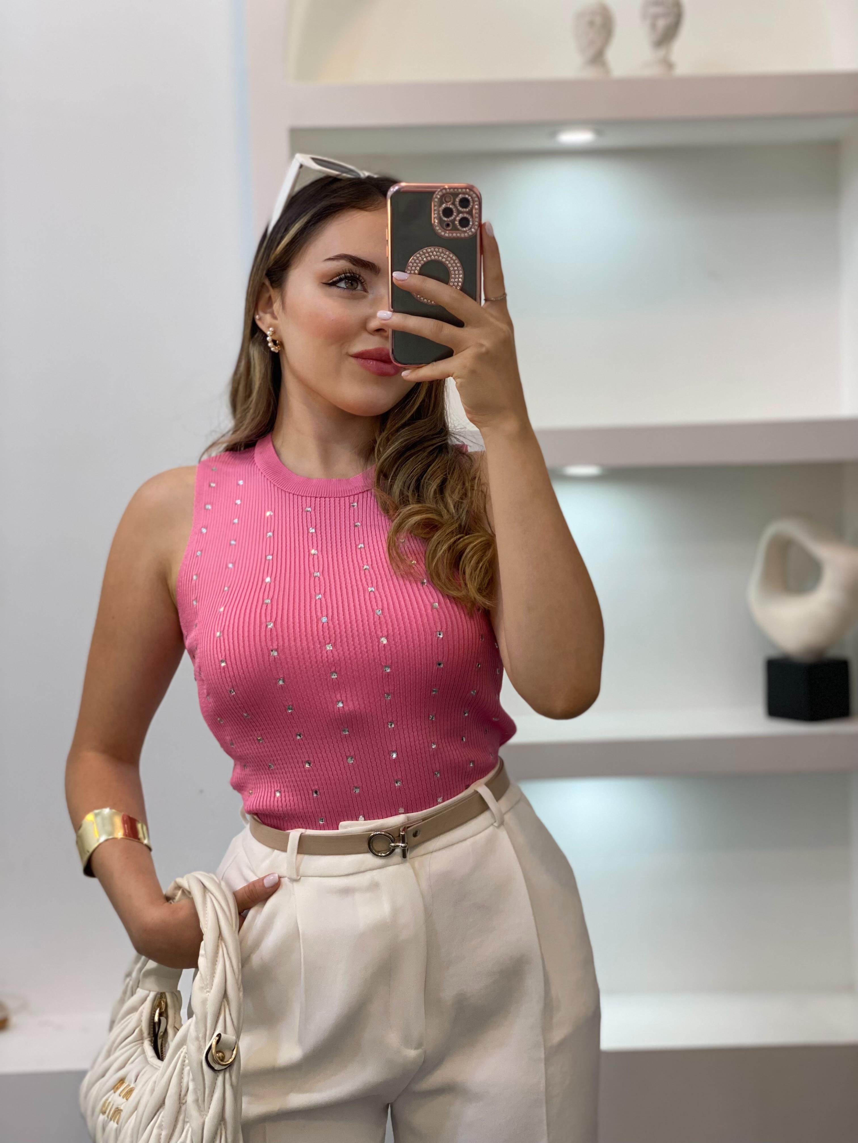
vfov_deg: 36.8
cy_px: 572
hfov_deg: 28.0
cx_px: 429
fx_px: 1719
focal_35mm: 52
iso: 100
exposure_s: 1/122
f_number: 2
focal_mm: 6
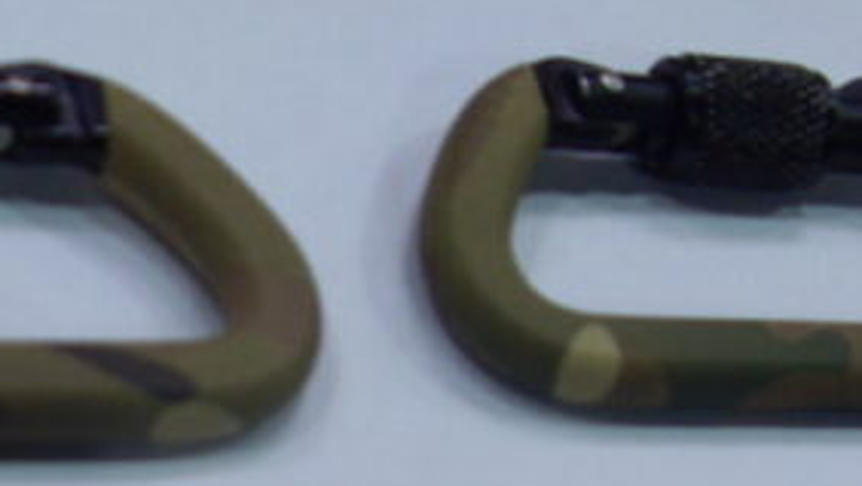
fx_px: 2470
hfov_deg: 19.8
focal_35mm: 108
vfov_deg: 10.7
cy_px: 810
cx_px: 342
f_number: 2.8
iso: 100
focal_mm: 6.3
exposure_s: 1/60
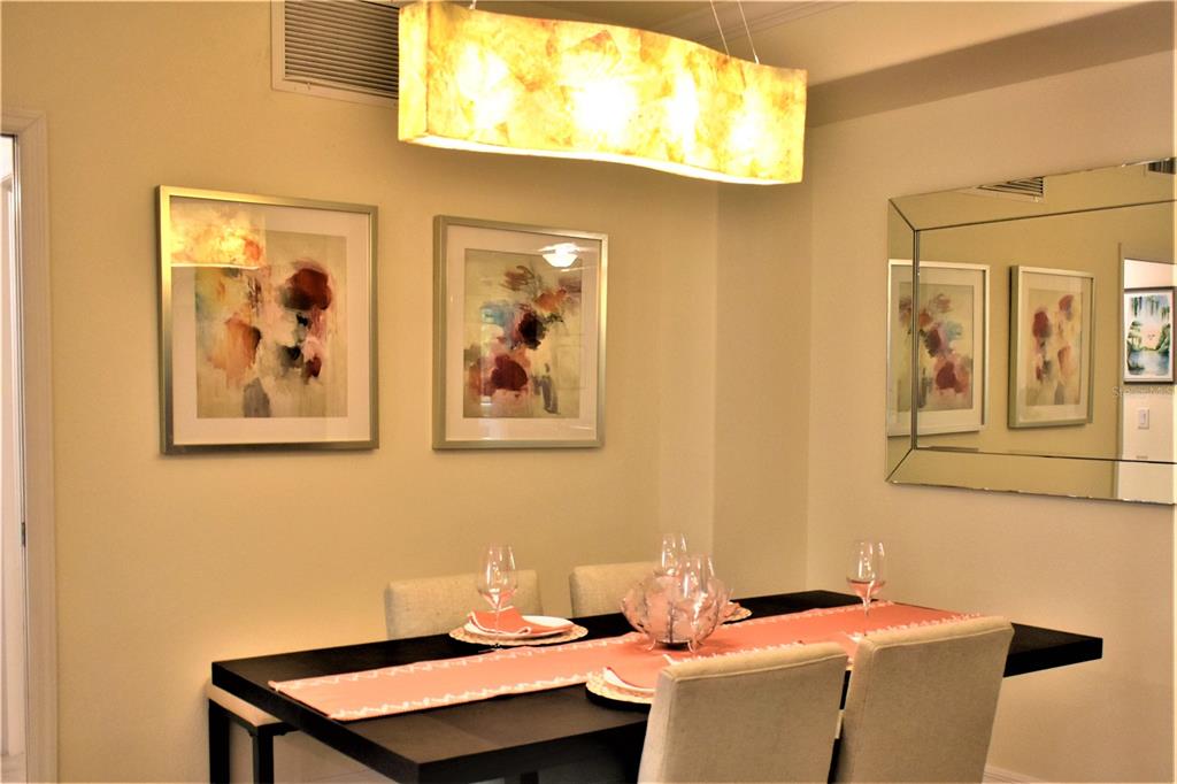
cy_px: 392
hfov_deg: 67.4
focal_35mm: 27
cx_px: 588
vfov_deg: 47.9
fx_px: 882
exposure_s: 1/60
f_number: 4
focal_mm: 18
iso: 500
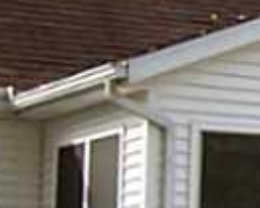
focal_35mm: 209
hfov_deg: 8.3
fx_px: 1609
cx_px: 685
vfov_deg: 7.4
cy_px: 131
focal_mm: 5.8
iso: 80
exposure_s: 1/363
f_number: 2.8
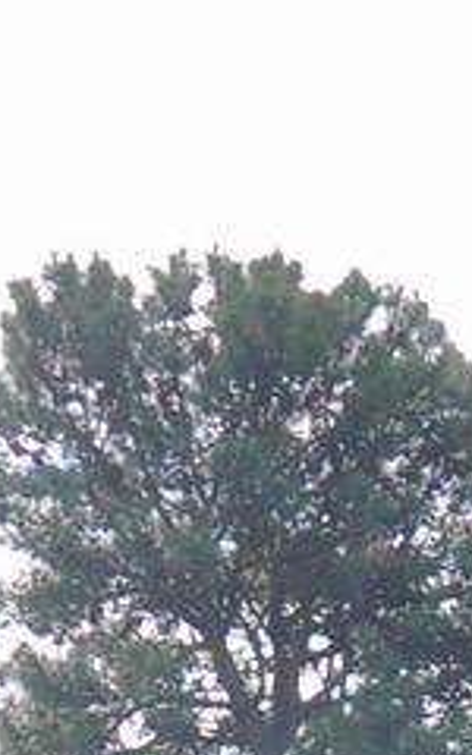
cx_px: 1671
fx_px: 4837
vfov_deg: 8.3
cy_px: 1708
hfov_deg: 5.1
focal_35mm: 235
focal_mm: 18
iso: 200
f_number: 9
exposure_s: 1/320
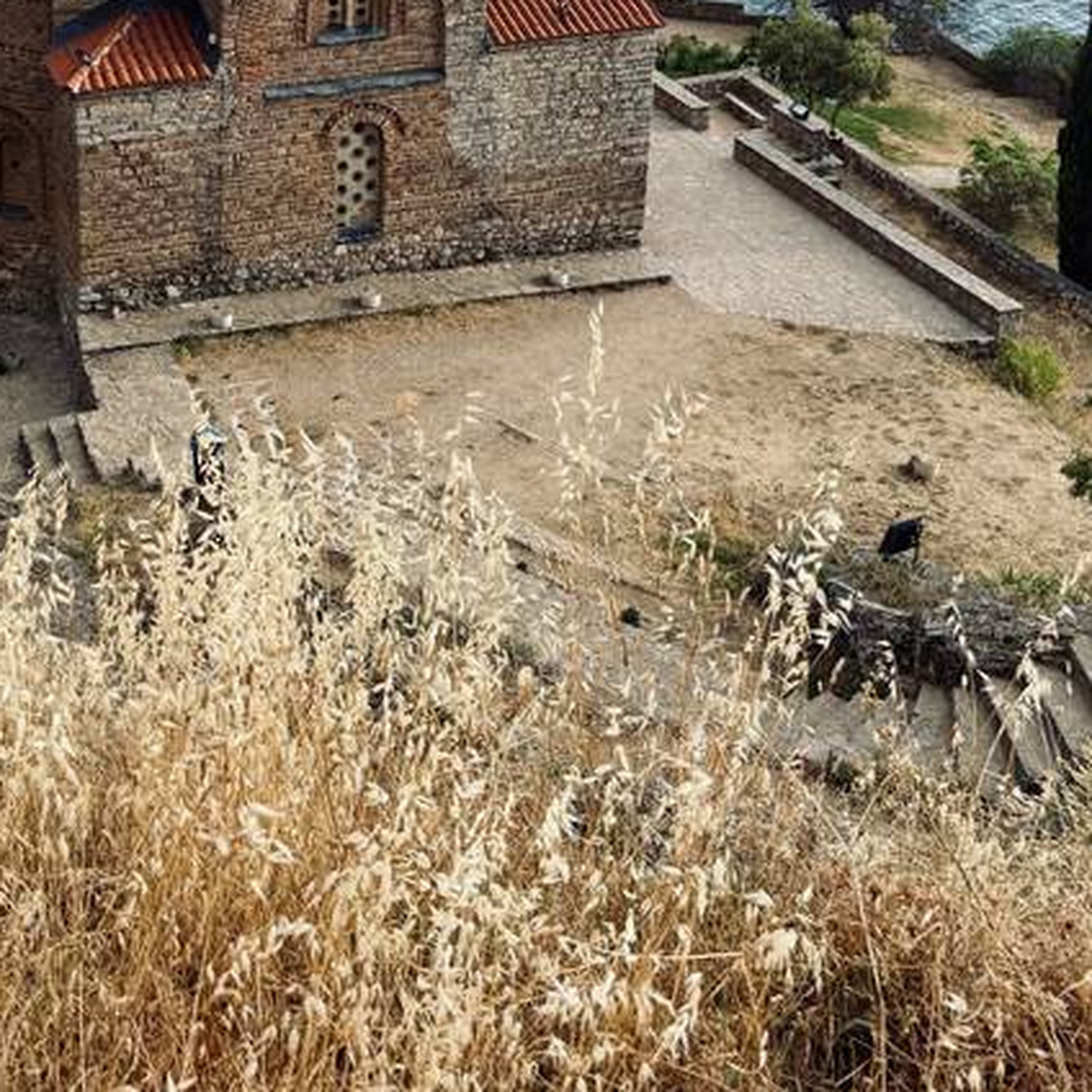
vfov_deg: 31.5
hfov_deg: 35.2
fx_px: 1713
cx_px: 417
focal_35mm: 48
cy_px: -98
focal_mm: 6.76
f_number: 1.78
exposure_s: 1/780
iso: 100
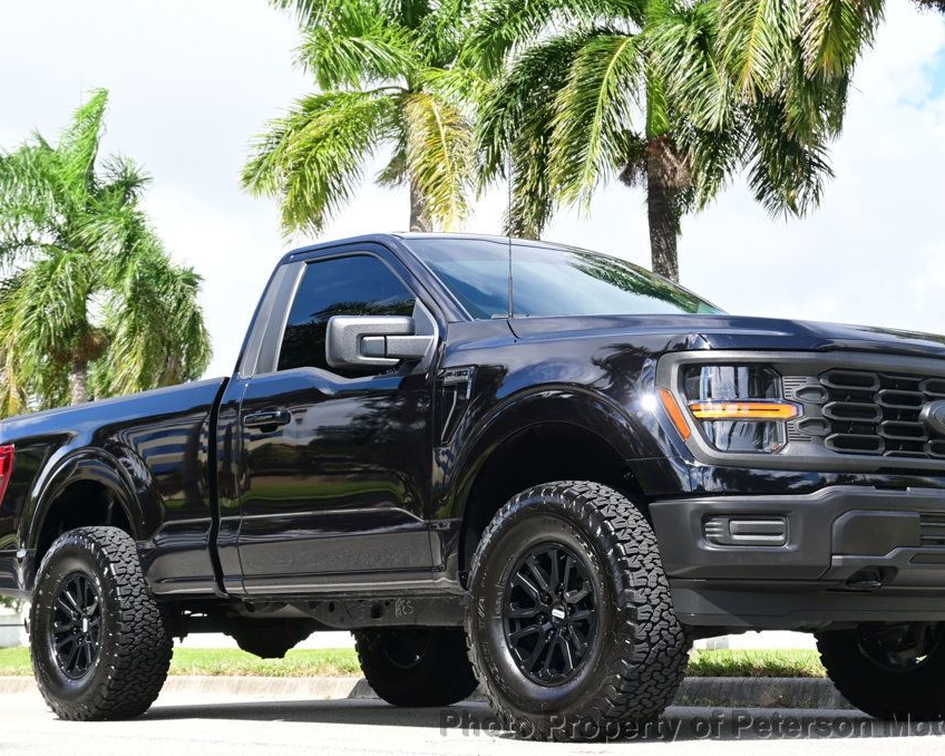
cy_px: 378
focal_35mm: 68
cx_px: 532
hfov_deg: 27.9
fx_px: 1901
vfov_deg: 22.5
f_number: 6.3
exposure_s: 1/160
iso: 100
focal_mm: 40
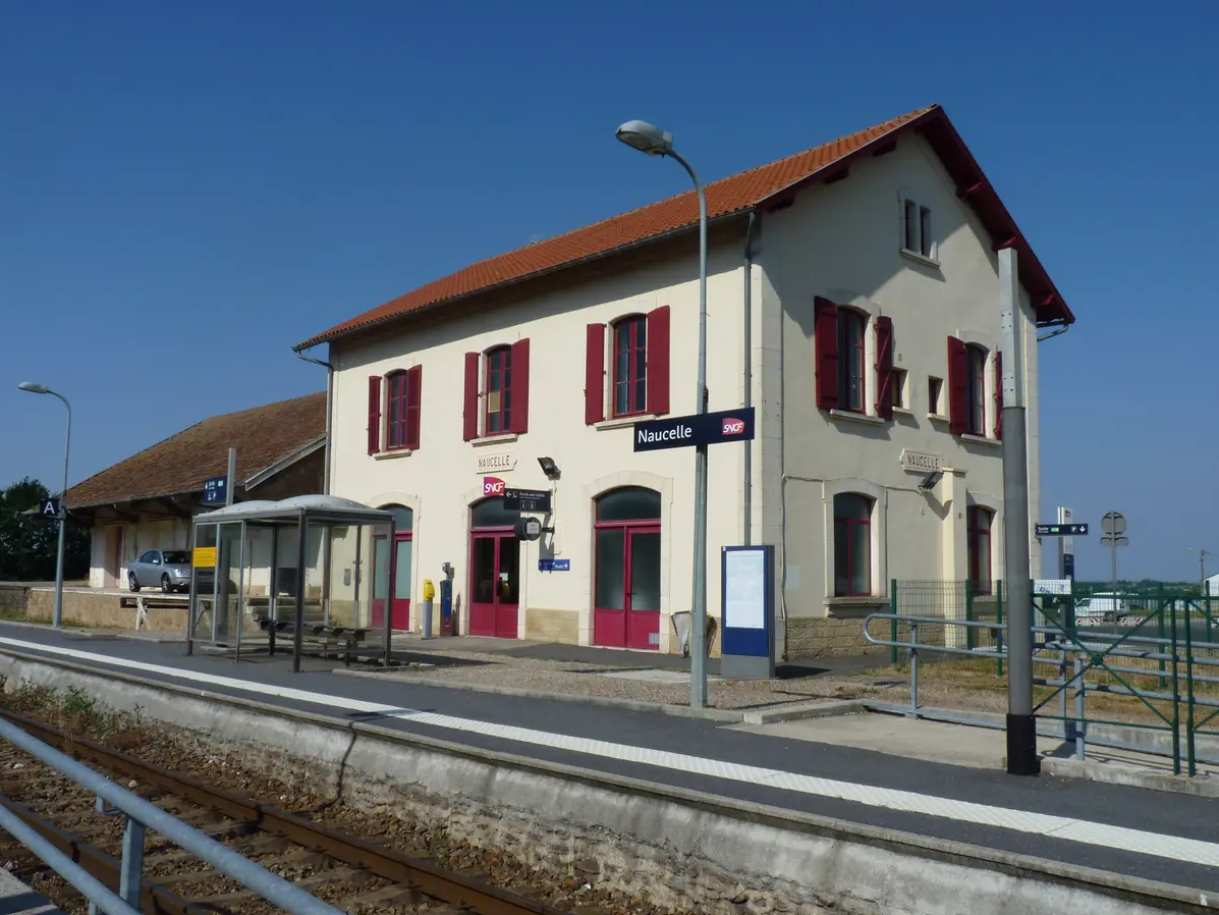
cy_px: 481
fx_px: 1092
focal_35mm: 31
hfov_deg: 58.3
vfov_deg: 45.4
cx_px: 610
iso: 80
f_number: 6.3
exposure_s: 1/500
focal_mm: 5.1
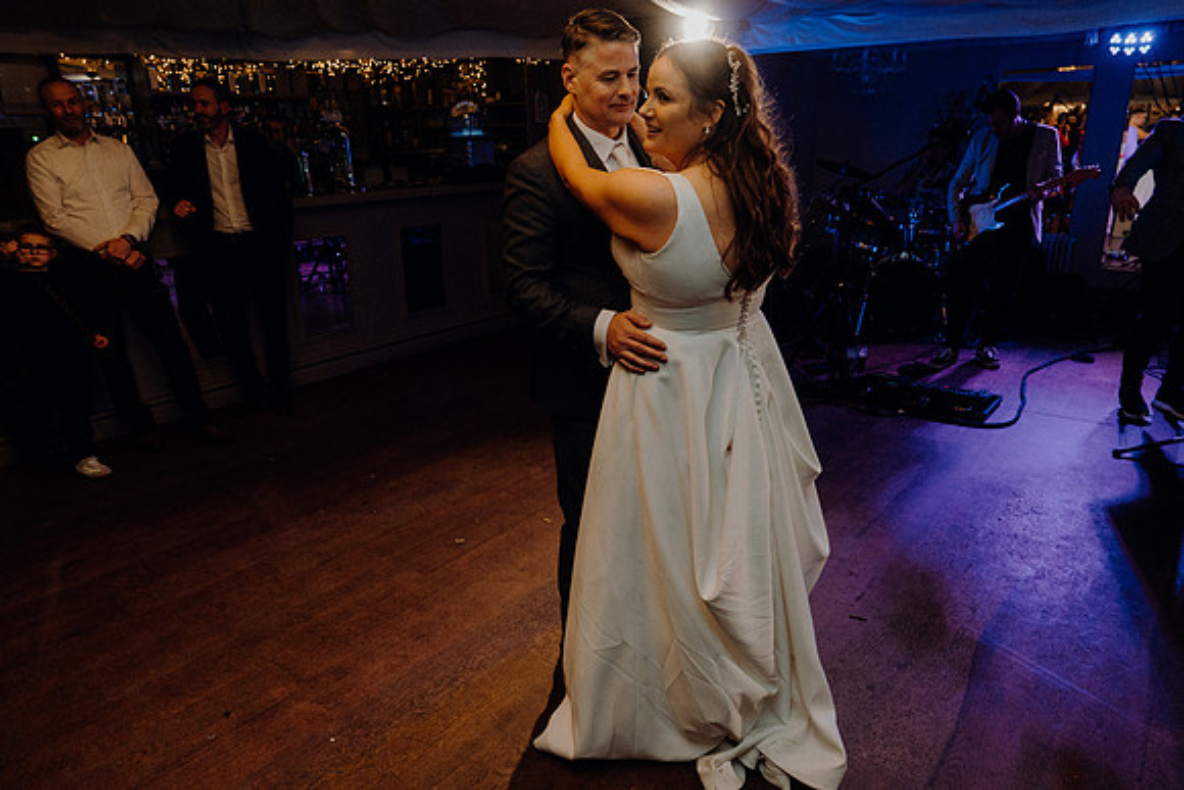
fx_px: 789
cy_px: 395
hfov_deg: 73.7
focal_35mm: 24
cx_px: 592
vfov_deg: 53.2
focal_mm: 24
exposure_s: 1/160
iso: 2500
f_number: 3.5
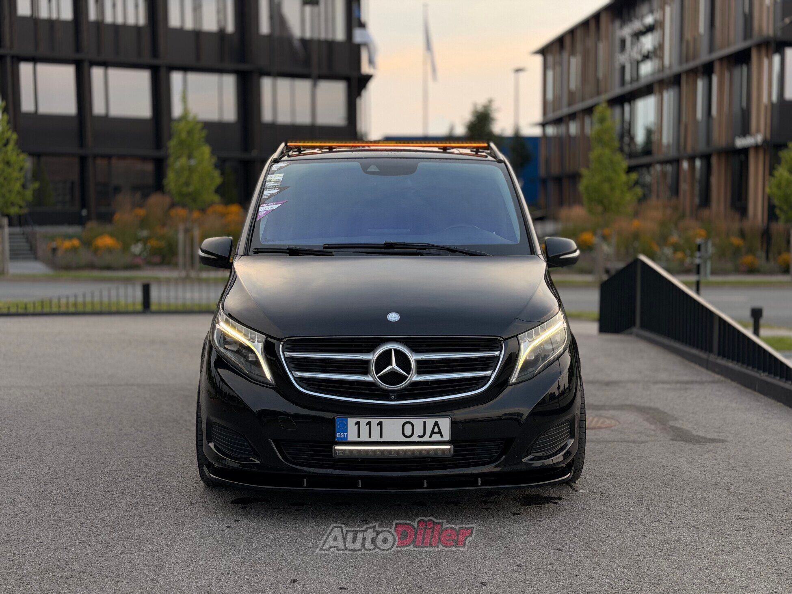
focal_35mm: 48
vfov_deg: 30.3
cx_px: 396
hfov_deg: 39.7
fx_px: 1098
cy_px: 297
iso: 100
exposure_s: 1/394
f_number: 1.78
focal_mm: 6.76
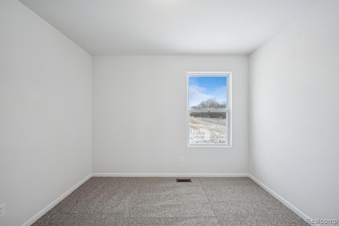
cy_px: 113
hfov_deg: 104.3
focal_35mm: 14
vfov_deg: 81.2
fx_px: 132
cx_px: 170
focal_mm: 14
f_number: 9
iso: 50
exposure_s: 1.3
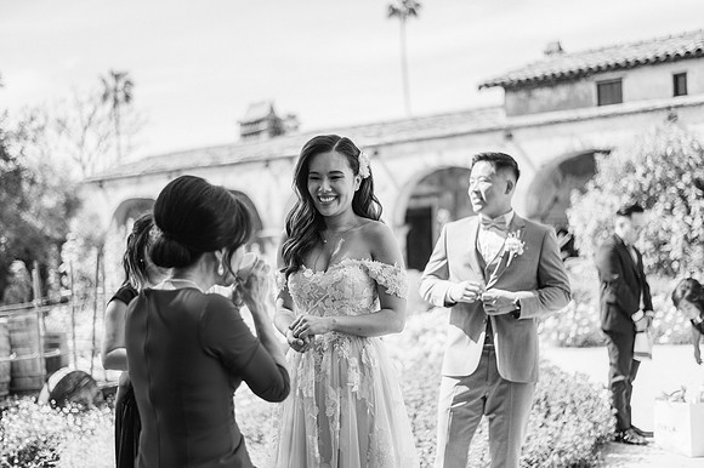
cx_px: 352
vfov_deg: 27.0
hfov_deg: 39.6
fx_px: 977
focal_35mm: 50
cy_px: 234
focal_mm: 50
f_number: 2
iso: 100
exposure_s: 1/3200
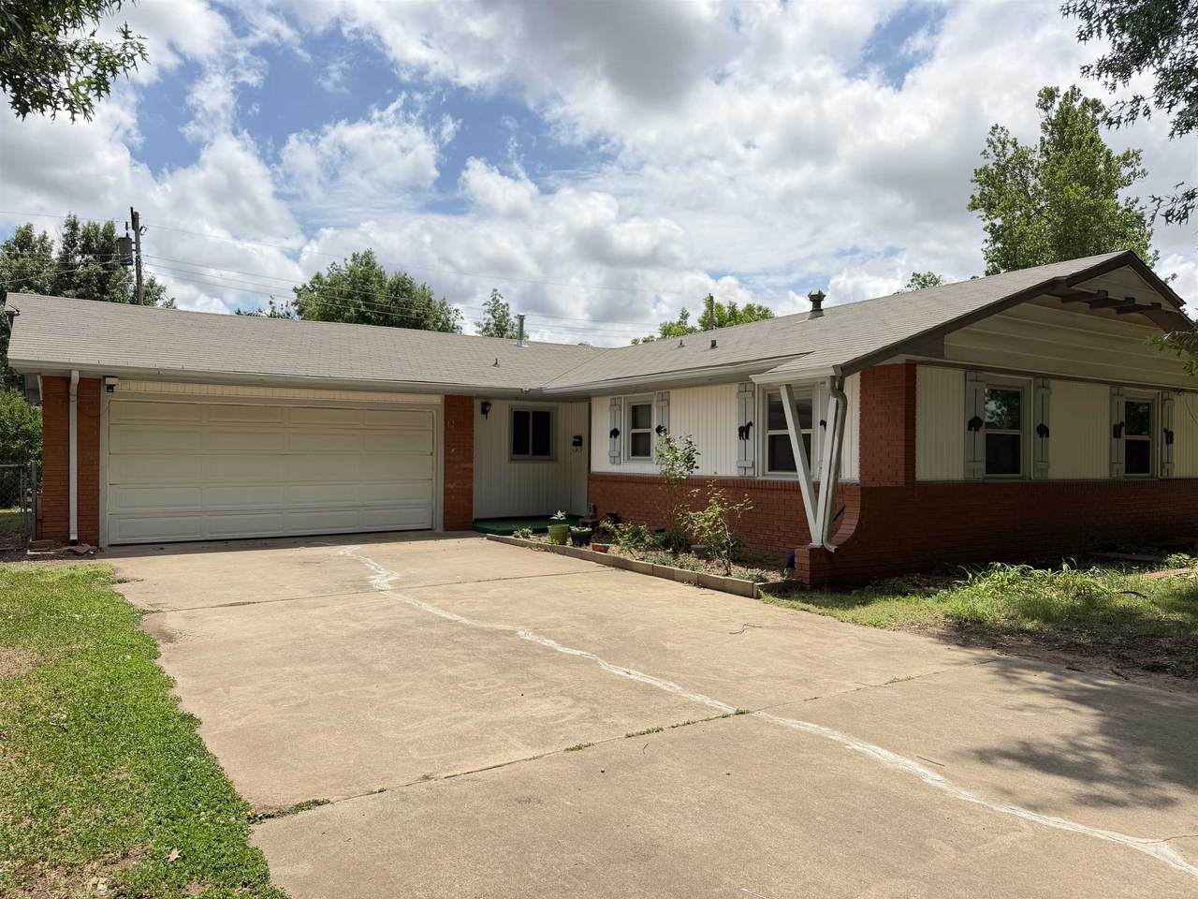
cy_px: 450
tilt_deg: +0.3
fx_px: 831
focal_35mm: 24
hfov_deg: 71.6
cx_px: 599
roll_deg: -0.1
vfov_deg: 56.8
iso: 80
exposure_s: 1/4167
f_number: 1.78
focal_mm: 6.76
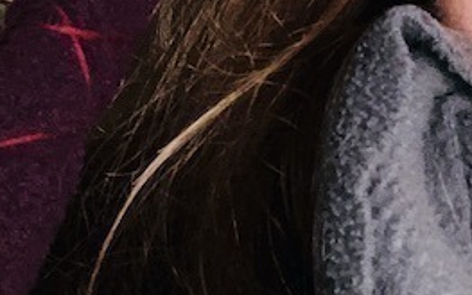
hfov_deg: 21.8
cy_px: 137
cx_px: 316
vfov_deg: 13.7
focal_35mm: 95
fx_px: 1221
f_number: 2.2
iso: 320
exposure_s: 1/27
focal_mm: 2.71
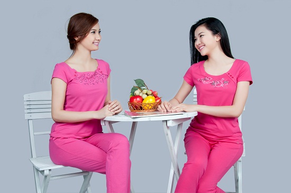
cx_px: 146
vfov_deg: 31.8
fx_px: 339
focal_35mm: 42
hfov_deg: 46.5
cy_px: 96
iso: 250
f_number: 13
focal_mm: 28
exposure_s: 1/80
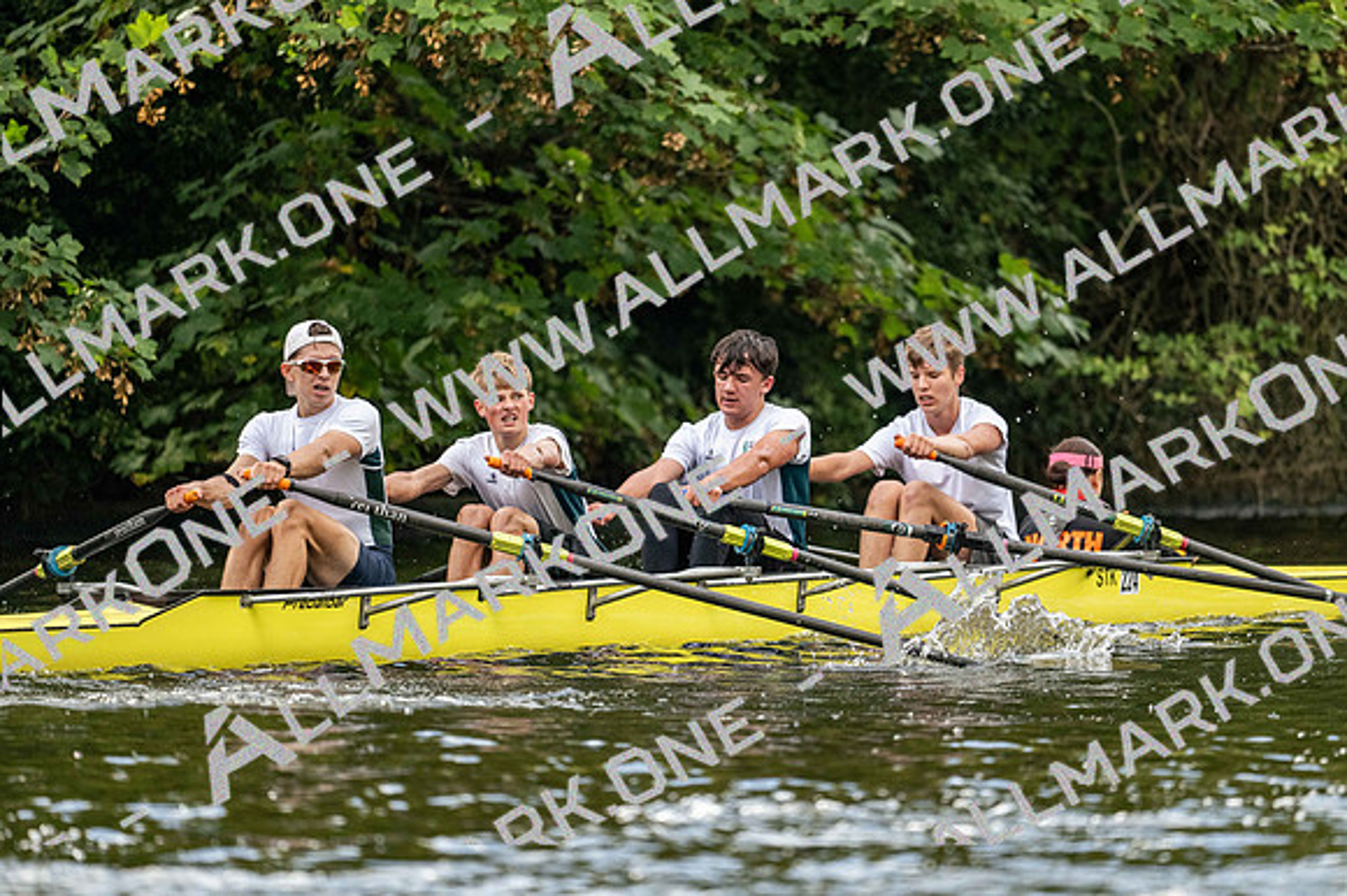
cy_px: 448
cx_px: 674
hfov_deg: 5.2
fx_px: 14961
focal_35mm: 400
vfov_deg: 3.4
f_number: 4.5
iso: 1600
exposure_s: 1/2500
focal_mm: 400
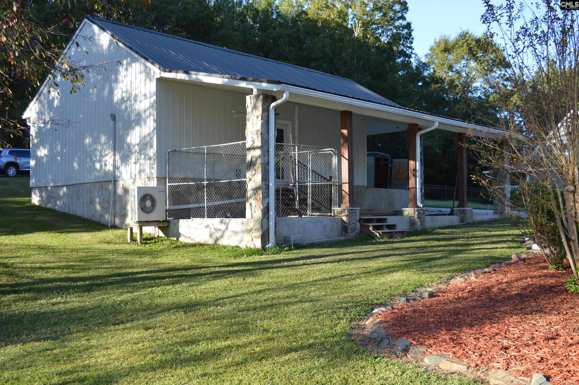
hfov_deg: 49.6
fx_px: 627
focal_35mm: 39
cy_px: 192
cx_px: 290
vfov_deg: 34.1
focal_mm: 26
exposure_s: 1/160
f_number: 6.3
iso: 100
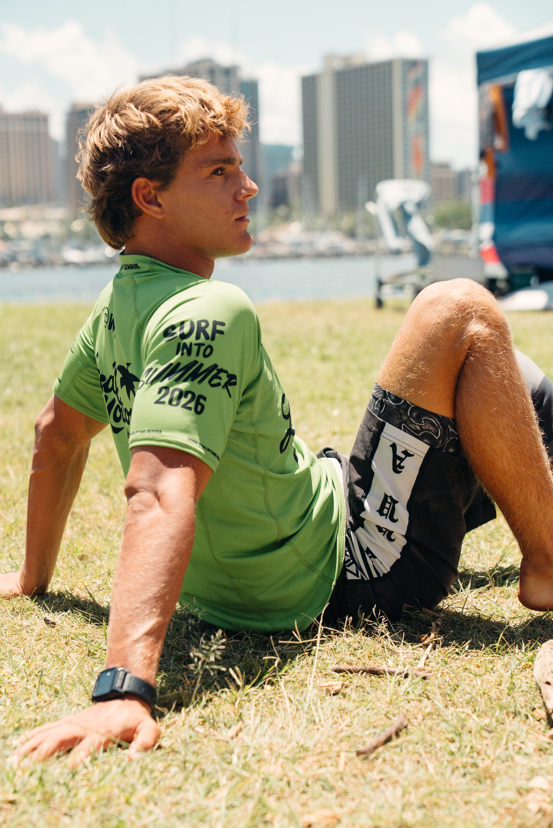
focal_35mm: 69
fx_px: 1588
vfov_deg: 29.2
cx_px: 276
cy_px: 414
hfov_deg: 19.8
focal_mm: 69
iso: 1250
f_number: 4
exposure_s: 1/3200
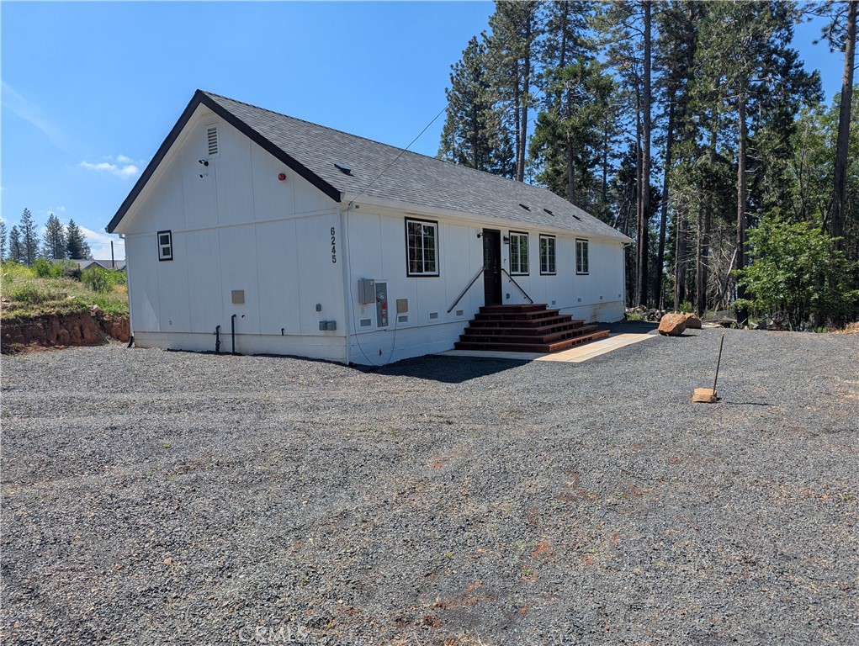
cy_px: 323
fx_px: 596
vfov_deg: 56.9
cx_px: 430
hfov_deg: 71.5
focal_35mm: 24
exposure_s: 1/2058
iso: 46
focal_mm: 6.81
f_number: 1.85
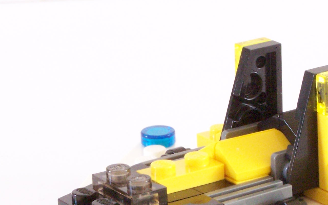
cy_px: 178
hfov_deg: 10.6
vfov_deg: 6.6
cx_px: 181
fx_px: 1770
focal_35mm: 198
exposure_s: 1/8
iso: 400
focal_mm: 15.6
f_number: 8
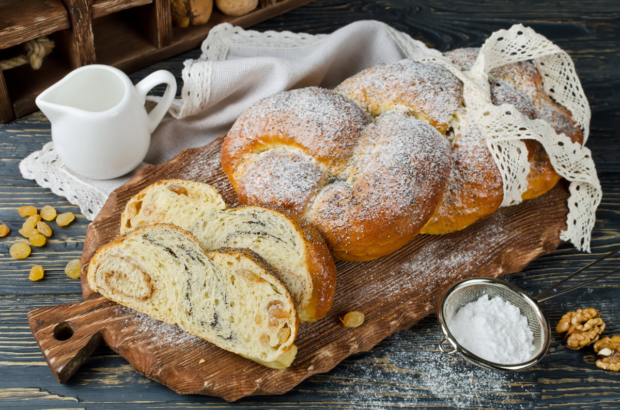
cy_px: 205
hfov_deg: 37.9
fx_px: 902
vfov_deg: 25.6
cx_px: 310
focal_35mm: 52
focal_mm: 35
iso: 100
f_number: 9
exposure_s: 1/125
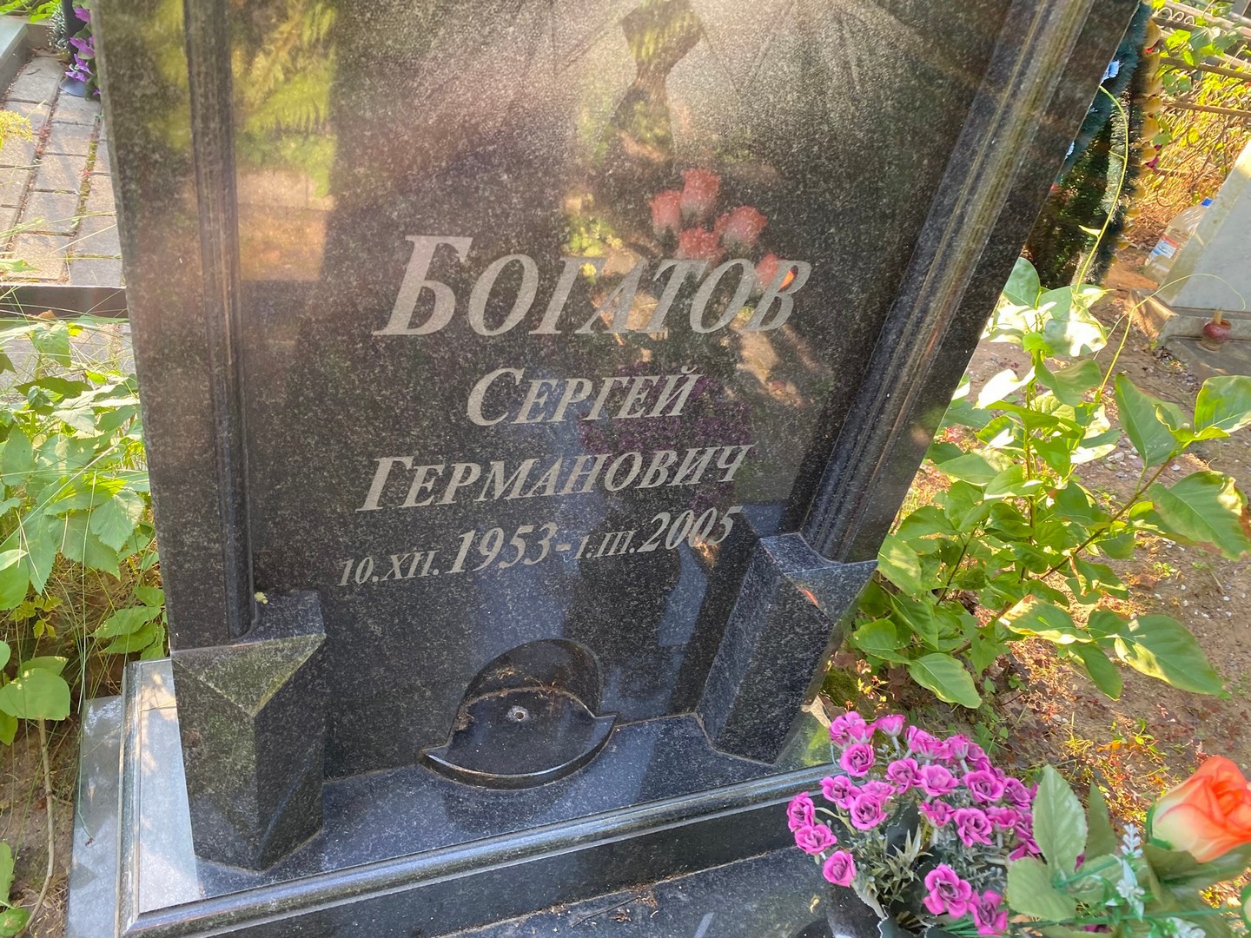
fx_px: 940
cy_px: 469
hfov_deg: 67.3
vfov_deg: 53.1
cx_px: 626
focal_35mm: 26
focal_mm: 4.25
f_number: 1.8
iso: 80
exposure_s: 1/121
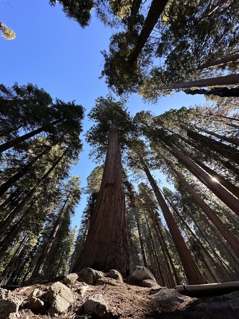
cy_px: 160
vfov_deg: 102.1
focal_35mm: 14
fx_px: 129
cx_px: 120
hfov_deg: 85.7
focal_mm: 2.22
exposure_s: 1/262
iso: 40
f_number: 2.2
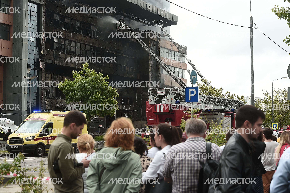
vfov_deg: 19.4
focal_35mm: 70
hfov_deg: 28.9
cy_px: 96
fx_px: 564
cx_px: 145
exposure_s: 1/250
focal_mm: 70
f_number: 6.3
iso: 400
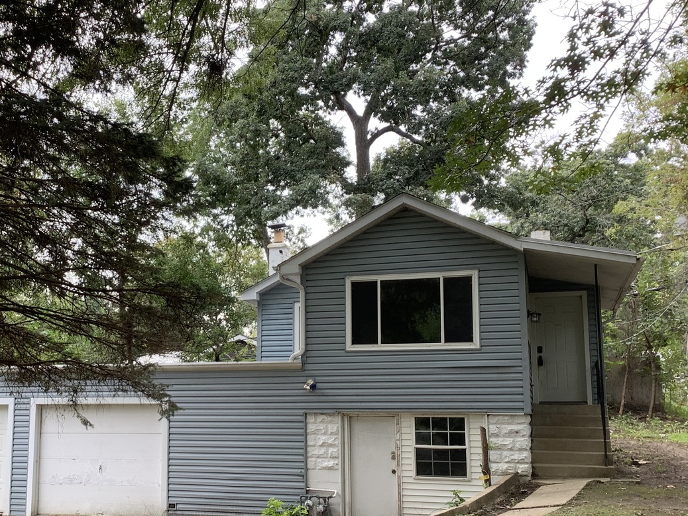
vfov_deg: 33.5
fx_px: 855
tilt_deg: +6.5
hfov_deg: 43.4
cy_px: 316
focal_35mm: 43
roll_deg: -0.4
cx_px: 241
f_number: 2.4
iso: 25
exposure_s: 1/123
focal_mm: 3.3
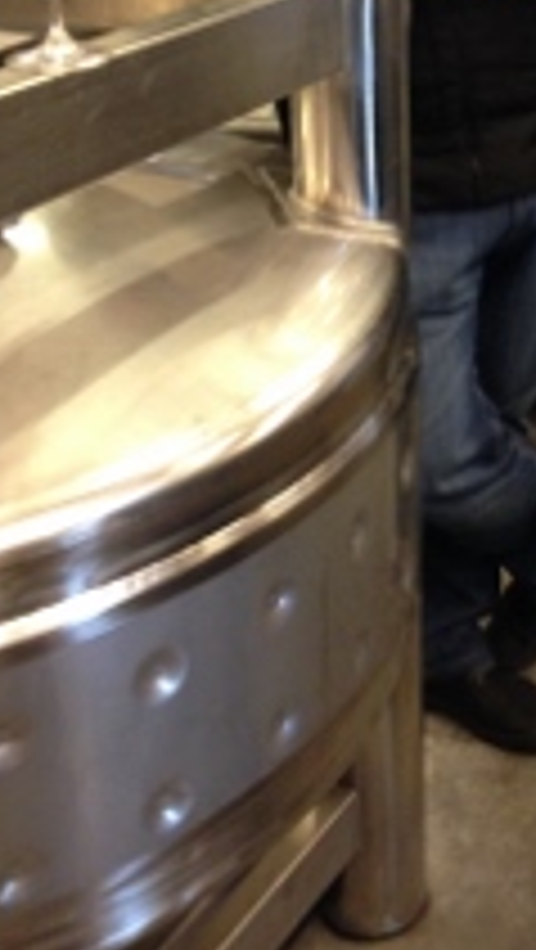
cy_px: 122
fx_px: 1715
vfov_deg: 29.9
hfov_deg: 17.4
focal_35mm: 68
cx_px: 527
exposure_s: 1/20
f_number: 2.4
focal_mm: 4.12
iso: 200
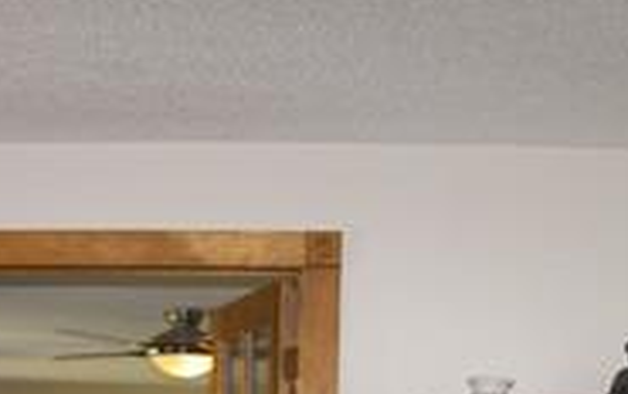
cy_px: 683
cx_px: 54
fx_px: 1507
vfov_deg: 13.5
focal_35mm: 88
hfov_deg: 22.9
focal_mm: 5
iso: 100
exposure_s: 1/30
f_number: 2.8
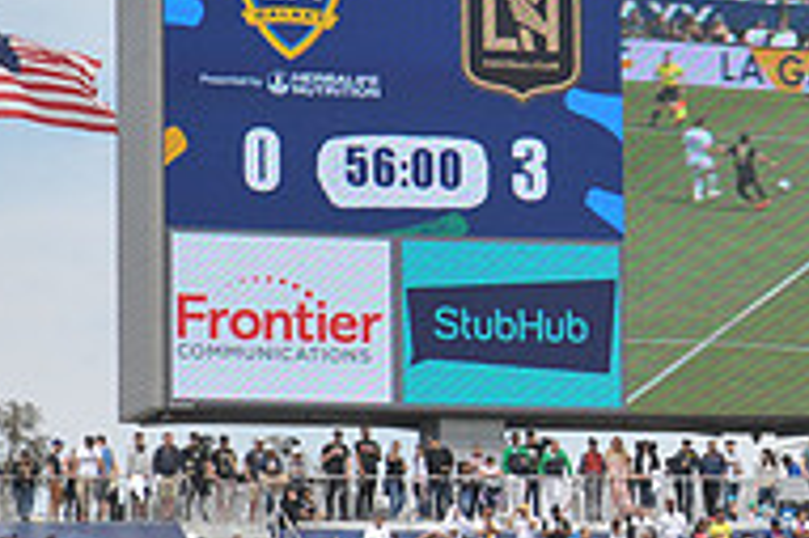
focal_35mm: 334
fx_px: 7499
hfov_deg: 6.1
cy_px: 106
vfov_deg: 4.1
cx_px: 1063
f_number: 11
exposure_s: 1/500
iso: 320
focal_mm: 110
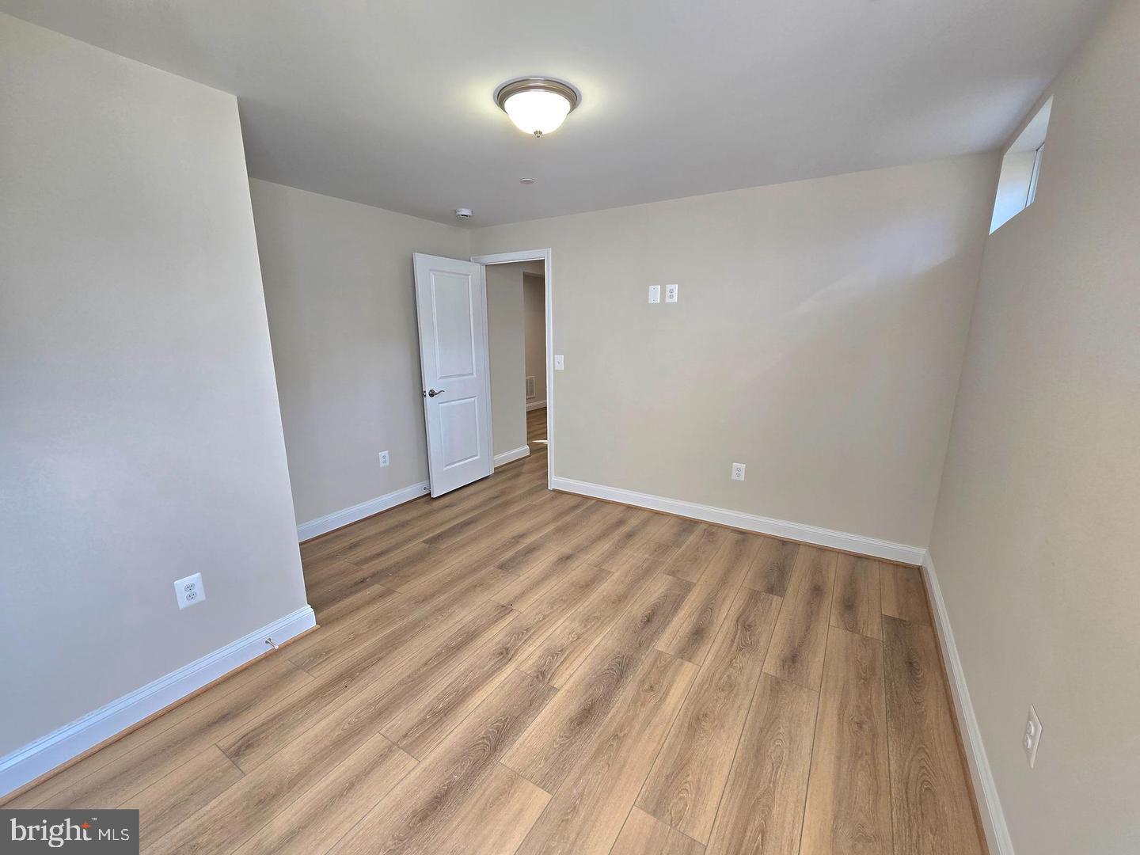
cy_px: 428
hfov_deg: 106.2
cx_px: 570
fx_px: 428
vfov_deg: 89.9
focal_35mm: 13
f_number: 2.2
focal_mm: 2.2
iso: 64
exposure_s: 1/60.2
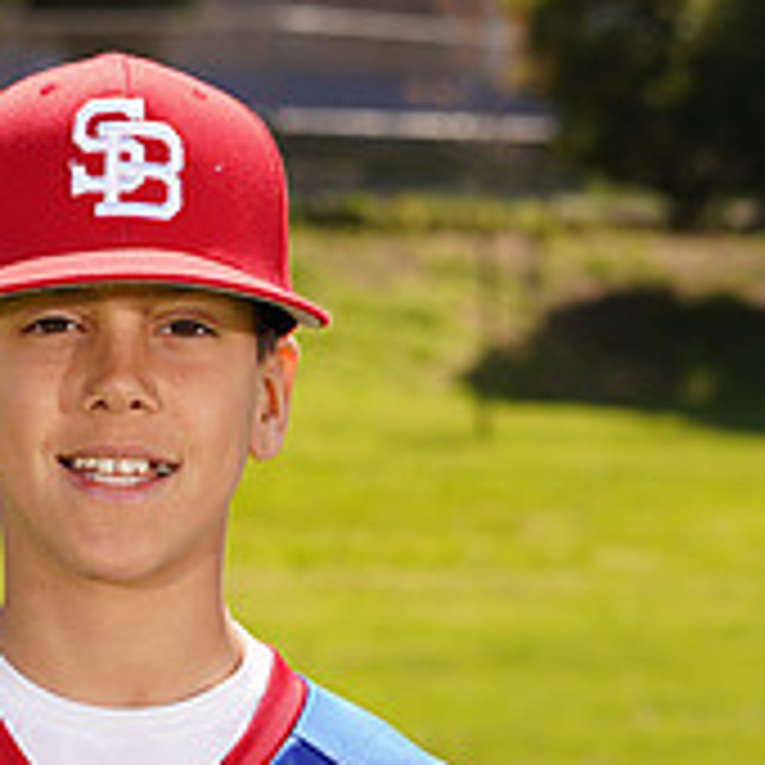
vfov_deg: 6.0
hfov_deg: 6.0
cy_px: 886
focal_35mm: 290
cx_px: -25
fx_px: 7251
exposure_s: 1/160
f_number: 9
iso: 100
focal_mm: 100
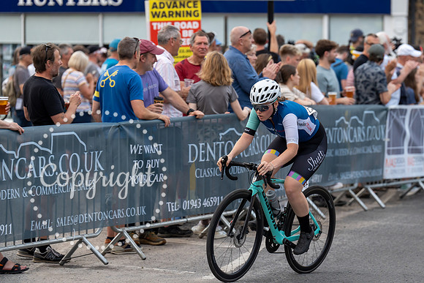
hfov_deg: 11.3
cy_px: 117
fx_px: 2139
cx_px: 248
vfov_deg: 7.6
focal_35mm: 182
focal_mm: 155
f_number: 3.2
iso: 500
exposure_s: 1/1000
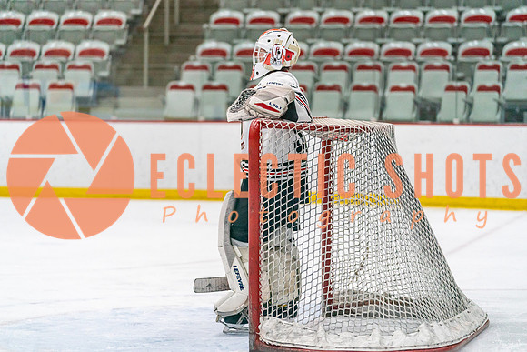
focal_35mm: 136
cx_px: 276
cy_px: 173
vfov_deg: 10.1
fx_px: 1992
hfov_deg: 15.1
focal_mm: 128
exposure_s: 1/1250
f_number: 2.8
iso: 3200
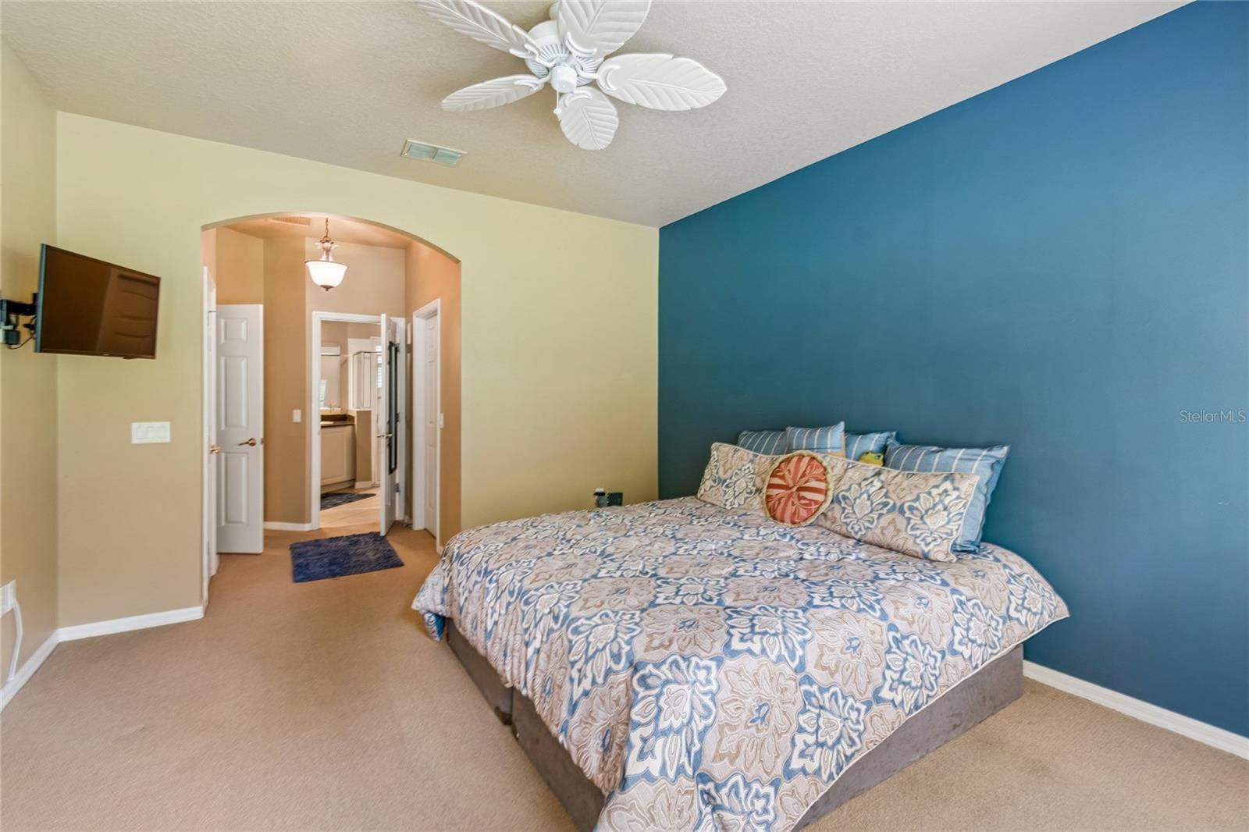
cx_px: 624
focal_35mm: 15
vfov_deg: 77.3
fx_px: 520
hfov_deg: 100.4
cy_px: 416
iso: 100
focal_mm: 10
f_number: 7.1
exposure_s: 1/2.5
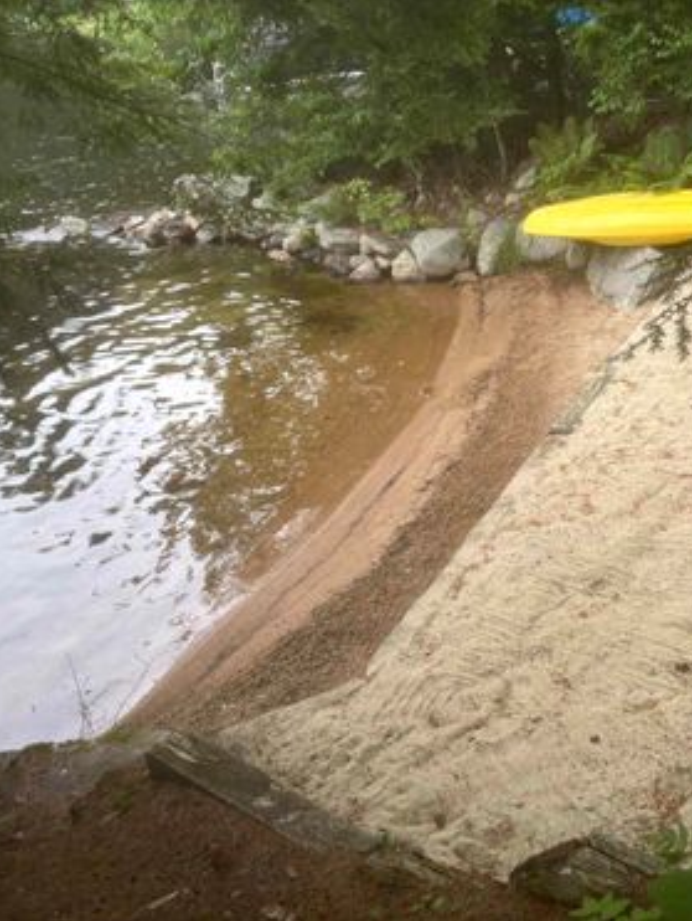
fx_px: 931
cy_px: 463
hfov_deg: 39.2
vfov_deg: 52.6
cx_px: 553
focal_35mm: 35
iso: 50
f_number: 1.6
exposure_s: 1/121
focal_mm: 5.96
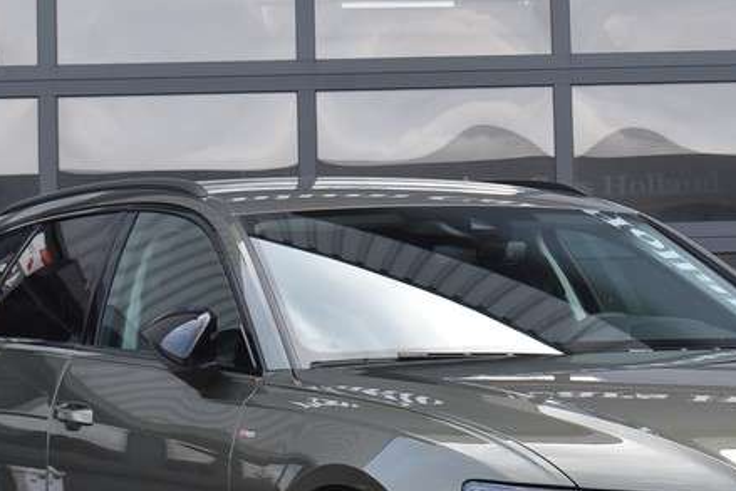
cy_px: 261
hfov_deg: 14.6
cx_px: 597
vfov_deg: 9.8
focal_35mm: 140
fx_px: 2863
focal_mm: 40
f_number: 8
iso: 320
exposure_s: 1/250
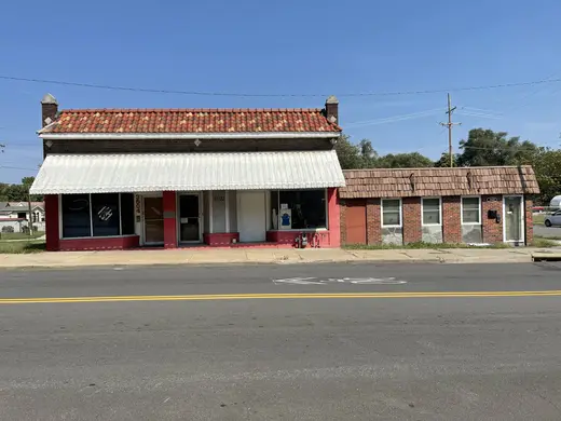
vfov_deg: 53.1
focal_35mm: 26
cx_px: 280
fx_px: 421
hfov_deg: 67.3
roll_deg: +2.6
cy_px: 210
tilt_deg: -0.7
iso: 32
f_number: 1.6
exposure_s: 1/4348
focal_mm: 5.1
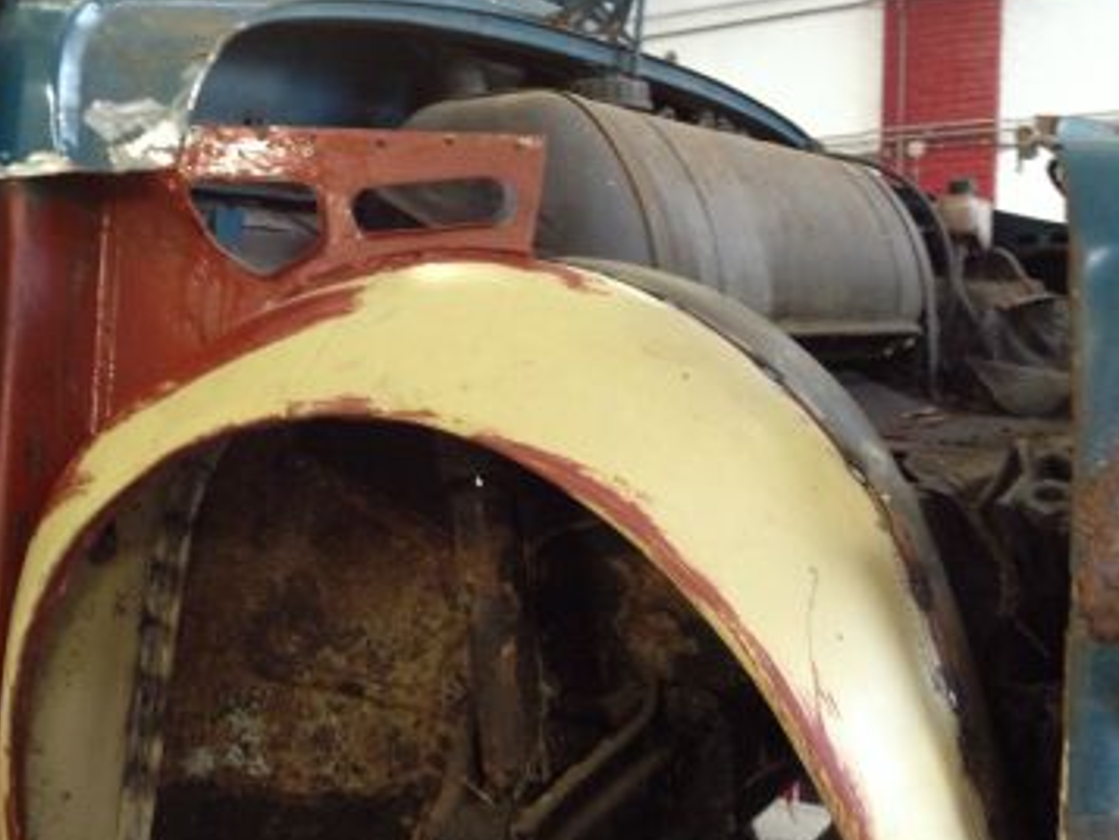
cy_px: 523
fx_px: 1520
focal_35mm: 47
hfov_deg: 40.1
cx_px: 417
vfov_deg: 30.8
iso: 320
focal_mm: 4.28
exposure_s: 1/20
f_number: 2.4
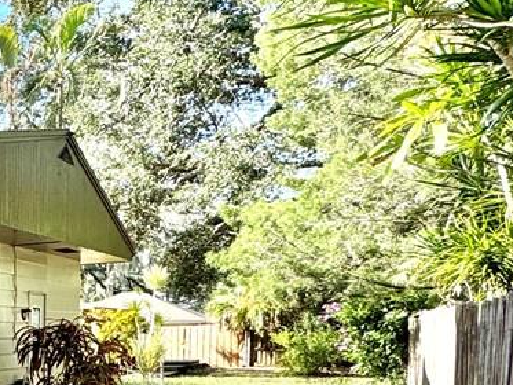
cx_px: -422
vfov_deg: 23.3
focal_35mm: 60
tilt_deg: -5.9
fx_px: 889
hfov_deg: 21.0
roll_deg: +1.6
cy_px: 400
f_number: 2.2
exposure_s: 1/291
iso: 40
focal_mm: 2.22
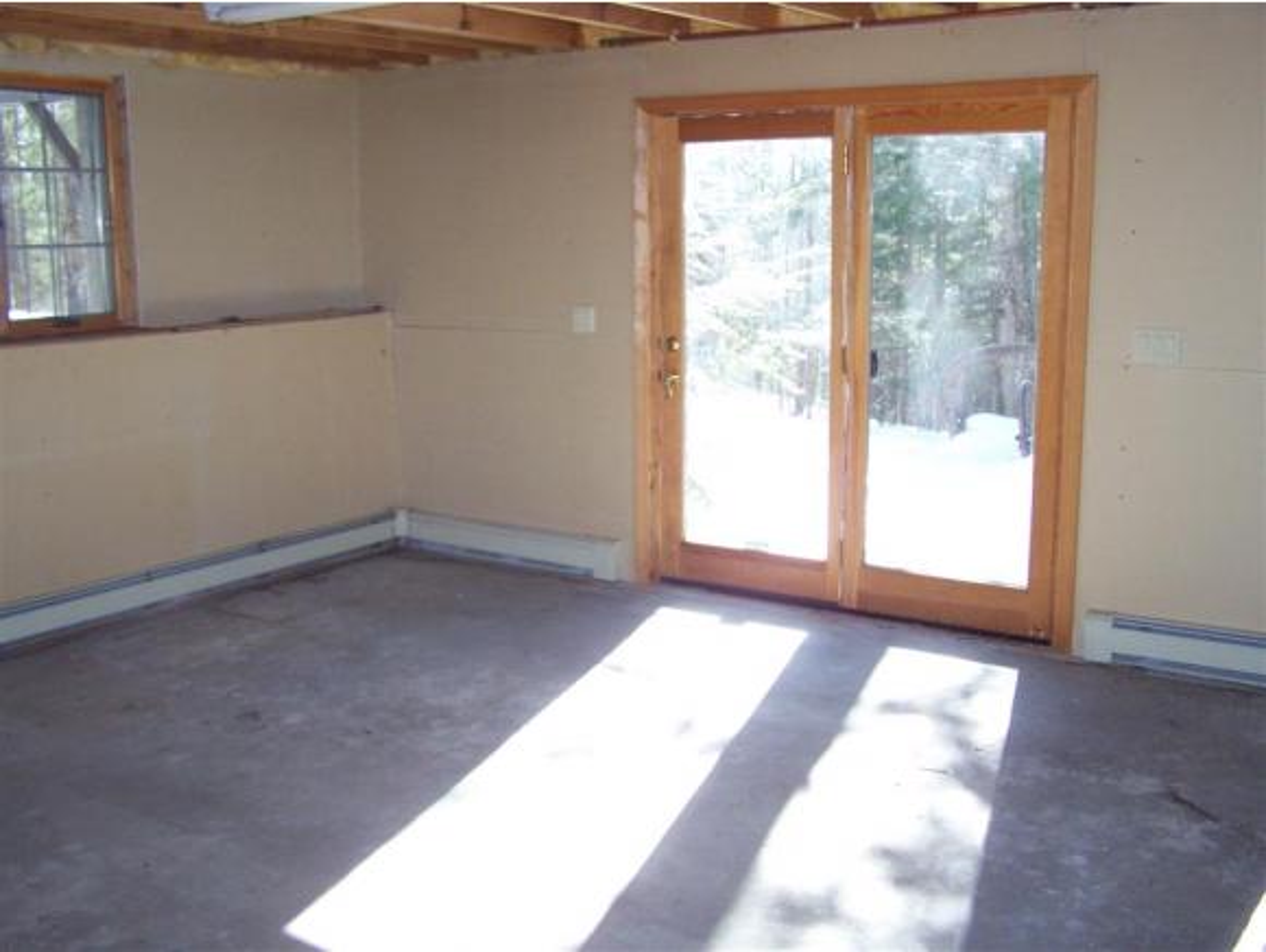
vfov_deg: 37.8
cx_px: 633
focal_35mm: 38
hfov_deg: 48.9
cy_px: 476
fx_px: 1391
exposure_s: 1/160
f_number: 2.8
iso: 160
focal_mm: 6.3
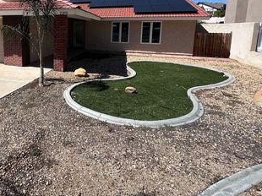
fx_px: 159
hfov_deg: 73.4
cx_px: 65
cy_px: 47
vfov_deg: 59.7
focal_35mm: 21
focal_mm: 1.57
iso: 32
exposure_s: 1/1167
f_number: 1.8
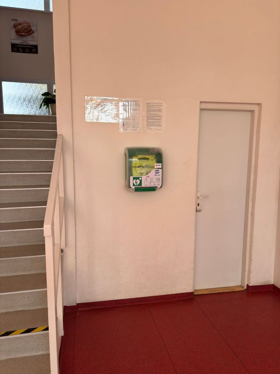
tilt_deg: -6.5
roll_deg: -0.3
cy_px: 187
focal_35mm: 24
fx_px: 259
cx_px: 140
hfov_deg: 56.8
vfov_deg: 71.6
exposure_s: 1/467
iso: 100
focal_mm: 6.76
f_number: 1.78
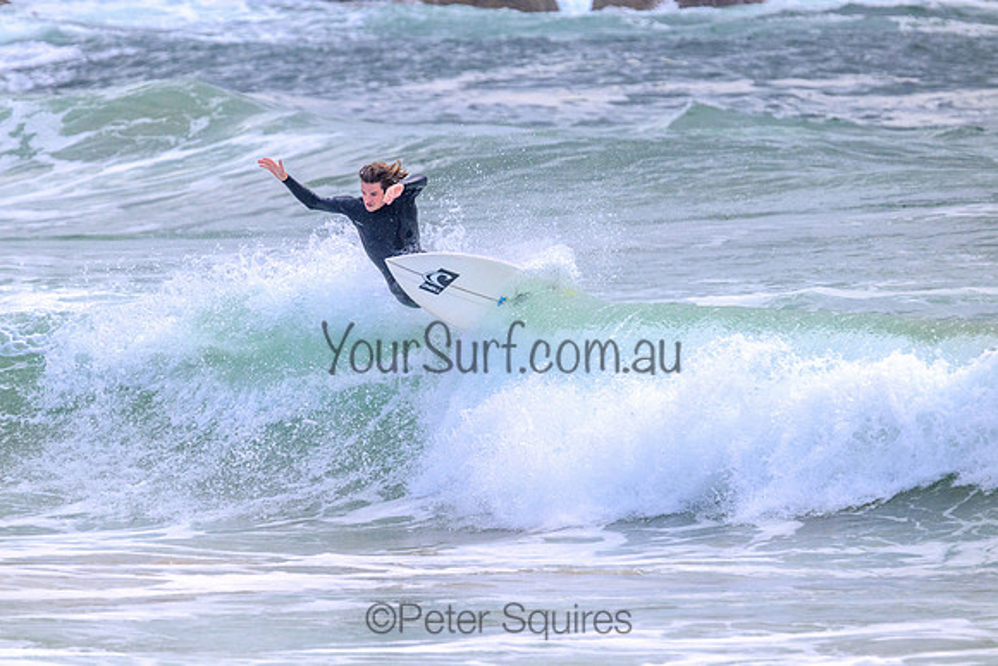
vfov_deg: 2.5
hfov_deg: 3.7
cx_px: 499
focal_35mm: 560
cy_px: 333
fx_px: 15527
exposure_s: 1/1600
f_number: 11
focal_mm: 560
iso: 1600
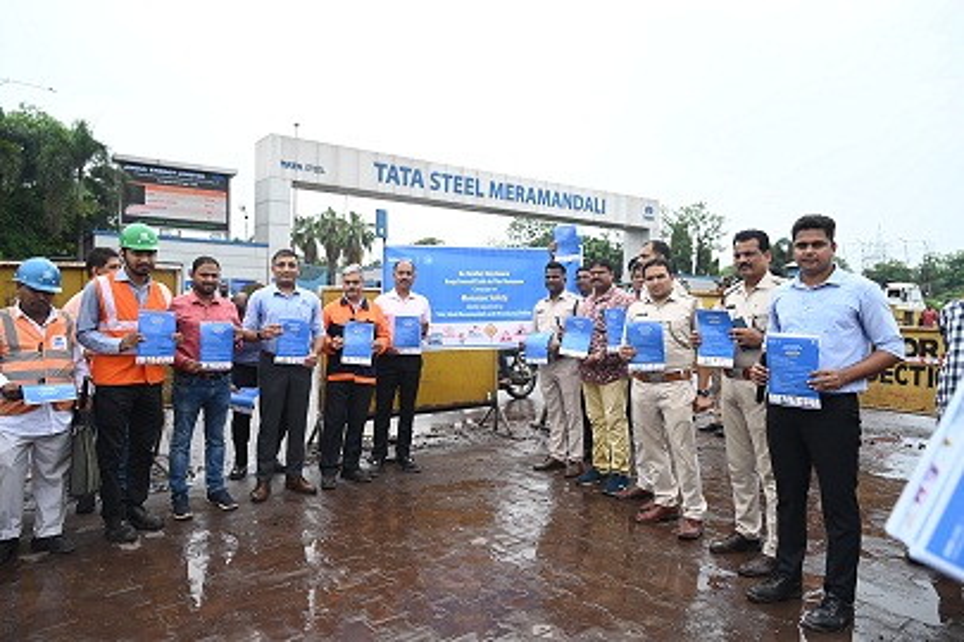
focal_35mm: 25
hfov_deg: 71.5
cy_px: 321
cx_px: 482
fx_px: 669
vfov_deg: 51.3
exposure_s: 1/125
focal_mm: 25
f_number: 5.6
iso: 100
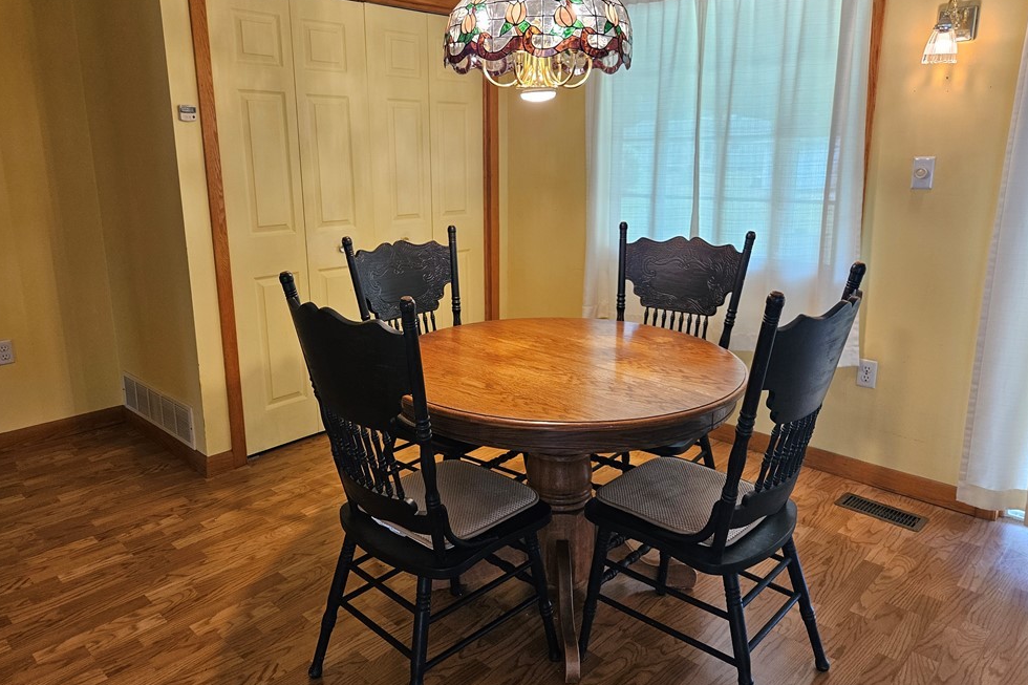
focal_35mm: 25
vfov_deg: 51.2
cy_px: 321
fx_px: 714
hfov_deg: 71.5
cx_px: 498
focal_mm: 5.4
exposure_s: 1/120
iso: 200
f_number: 1.8
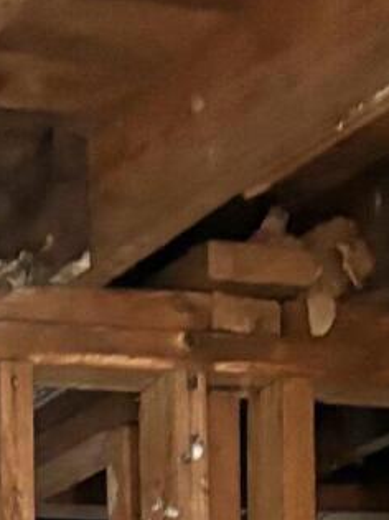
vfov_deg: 9.6
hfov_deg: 8.7
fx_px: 2474
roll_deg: +3.3
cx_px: -287
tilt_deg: -6.8
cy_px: 1514
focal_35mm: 165
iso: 500
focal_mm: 5.96
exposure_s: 1/53
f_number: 1.6
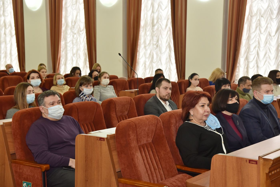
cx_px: 140
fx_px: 482
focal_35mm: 62
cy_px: 94
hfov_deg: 32.4
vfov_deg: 21.9
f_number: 5
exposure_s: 1/200
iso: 1000
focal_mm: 62
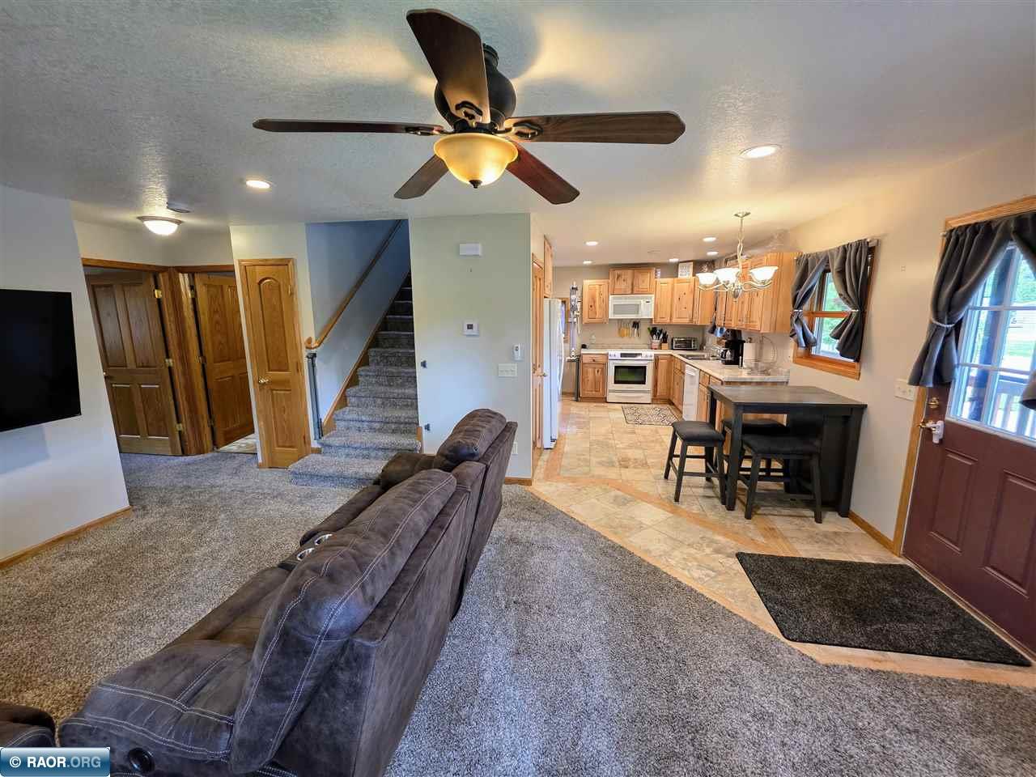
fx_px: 389
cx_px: 518
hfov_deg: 106.2
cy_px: 388
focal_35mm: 13
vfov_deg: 89.9
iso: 200
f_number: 1.9
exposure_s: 1/60
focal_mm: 2.2
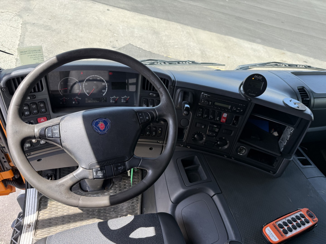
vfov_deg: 56.8
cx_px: 163
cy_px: 122
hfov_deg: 71.6
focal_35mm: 24
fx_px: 226
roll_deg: -13.7
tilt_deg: -41.9
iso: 80
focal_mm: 6.76
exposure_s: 1/722
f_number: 1.78
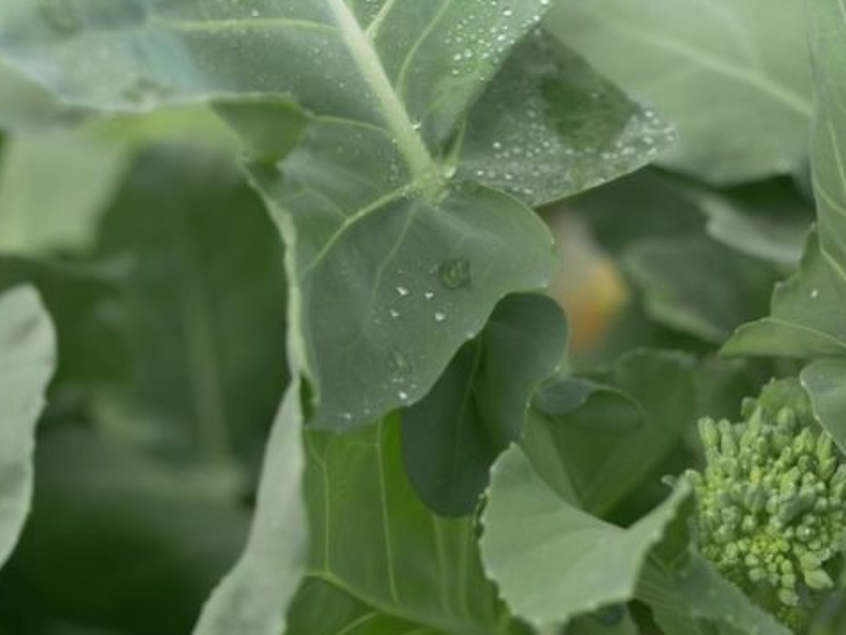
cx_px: 521
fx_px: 1981
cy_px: 387
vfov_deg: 18.2
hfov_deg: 24.1
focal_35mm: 81
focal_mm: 25
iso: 200
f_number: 2.8
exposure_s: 1/1000
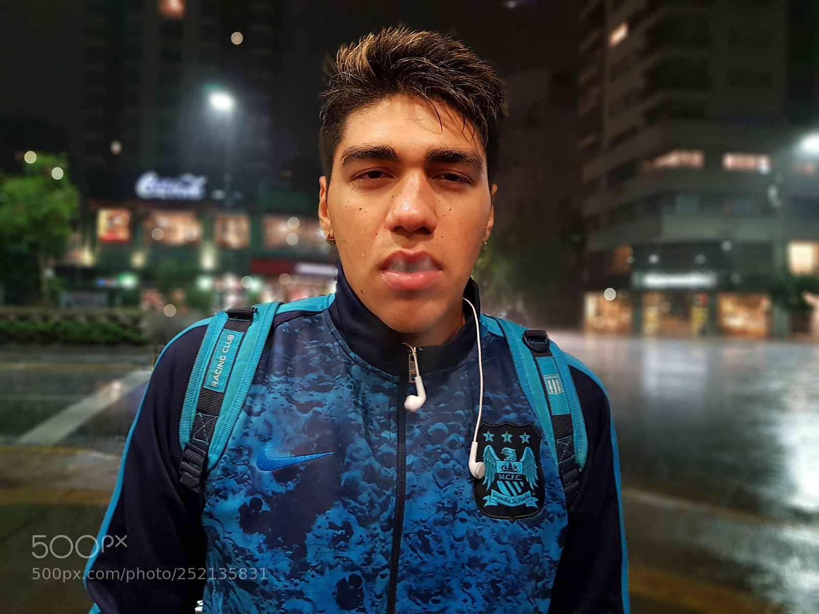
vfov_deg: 53.1
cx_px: 410
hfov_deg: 67.3
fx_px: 615
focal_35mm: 26
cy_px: 307
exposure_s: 1/14
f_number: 1.7
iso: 200
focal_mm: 4.2
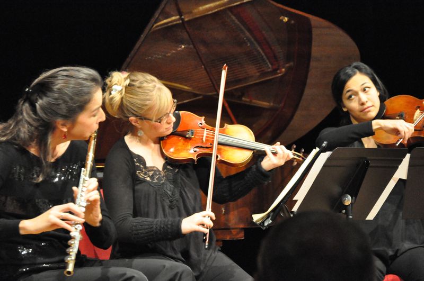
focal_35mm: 158
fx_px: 1852
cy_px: 140
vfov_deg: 8.7
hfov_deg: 13.1
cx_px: 212
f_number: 5.6
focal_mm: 105
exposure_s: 1/60
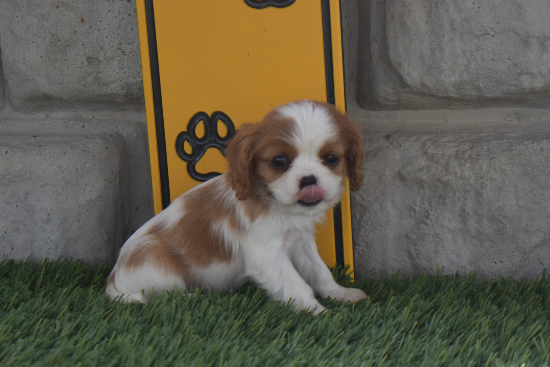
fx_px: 1192
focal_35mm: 78
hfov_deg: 26.0
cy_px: 184
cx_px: 275
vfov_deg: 17.5
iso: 200
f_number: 5.6
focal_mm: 52
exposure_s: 1/250
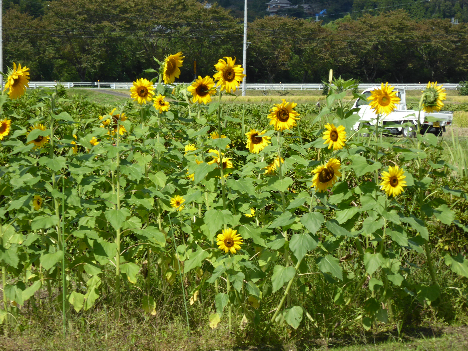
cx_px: 234
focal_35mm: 191
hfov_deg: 10.4
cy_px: 176
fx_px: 2582
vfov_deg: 7.8
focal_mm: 30.9
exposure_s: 1/320
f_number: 5.6
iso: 100
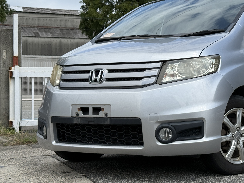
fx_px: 515
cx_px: 182
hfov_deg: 26.3
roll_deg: -0.3
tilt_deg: +1.9
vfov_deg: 20.1
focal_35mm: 73
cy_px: 66
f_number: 1.78
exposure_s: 1/4878
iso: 64
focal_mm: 6.76
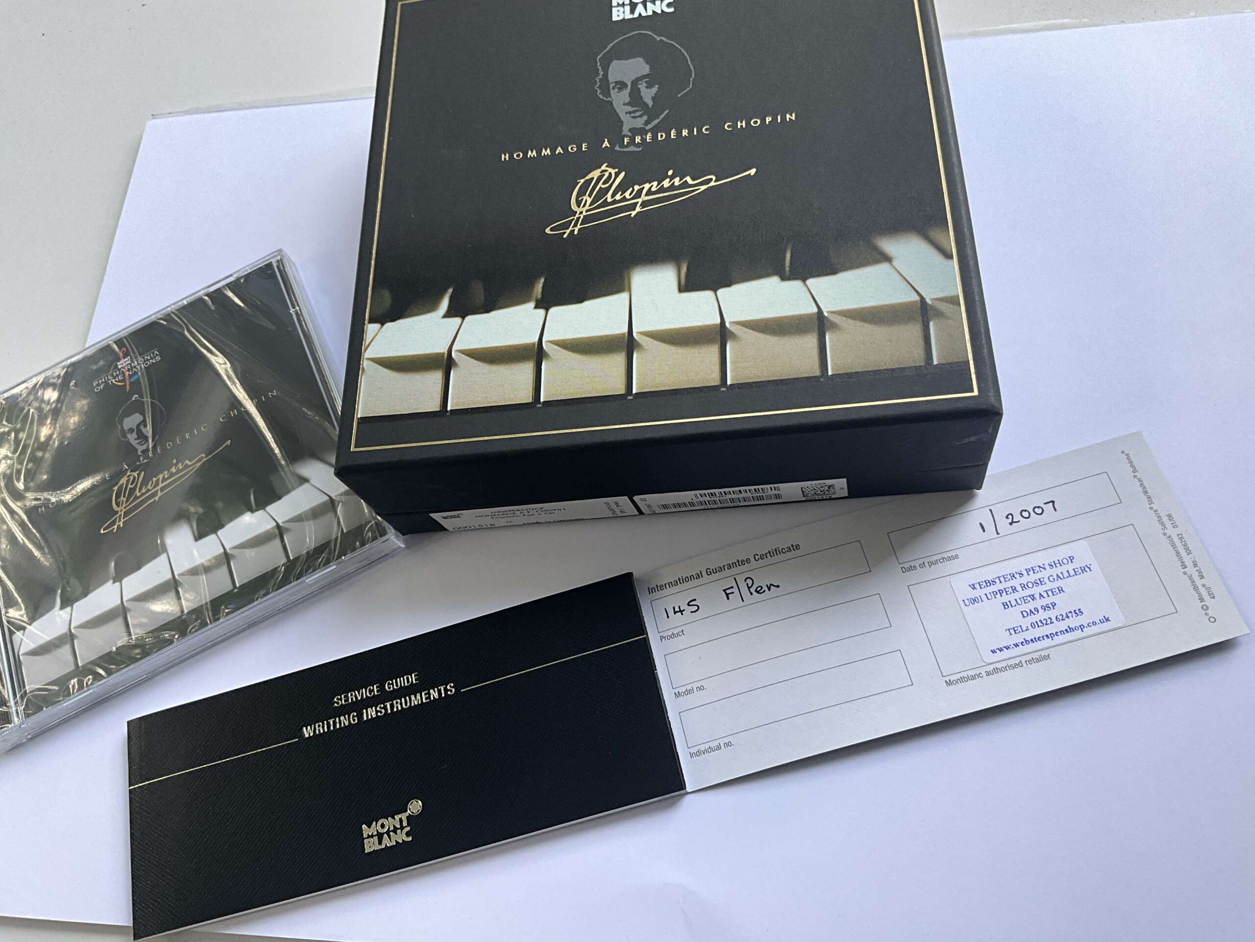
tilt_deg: -64.7
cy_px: 471
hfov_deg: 61.7
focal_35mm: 29
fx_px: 1051
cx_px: 628
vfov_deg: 48.2
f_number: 1.8
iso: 40
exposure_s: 1/122
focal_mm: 3
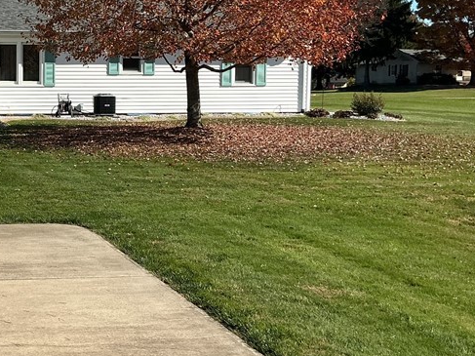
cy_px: 150
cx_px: 19
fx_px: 837
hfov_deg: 29.9
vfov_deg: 24.0
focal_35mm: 61
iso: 25
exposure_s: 1/2058
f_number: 1.8
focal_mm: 3
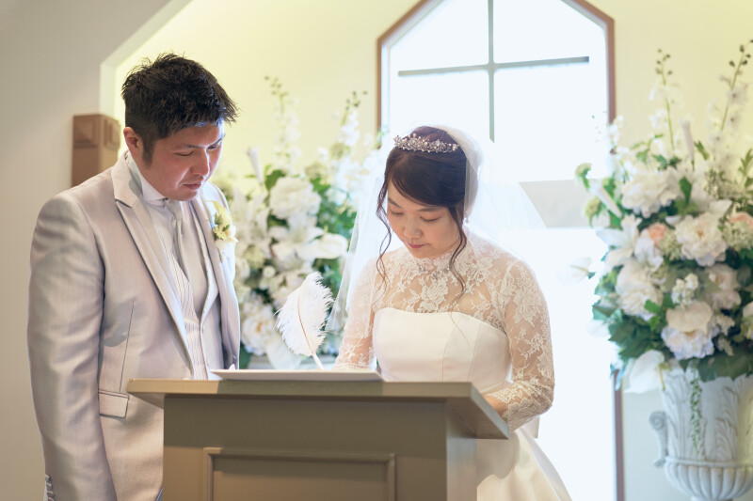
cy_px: 250
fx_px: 1046
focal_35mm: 50
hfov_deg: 39.6
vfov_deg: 27.0
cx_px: 376
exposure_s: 1/320
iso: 1000
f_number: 1.8
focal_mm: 50
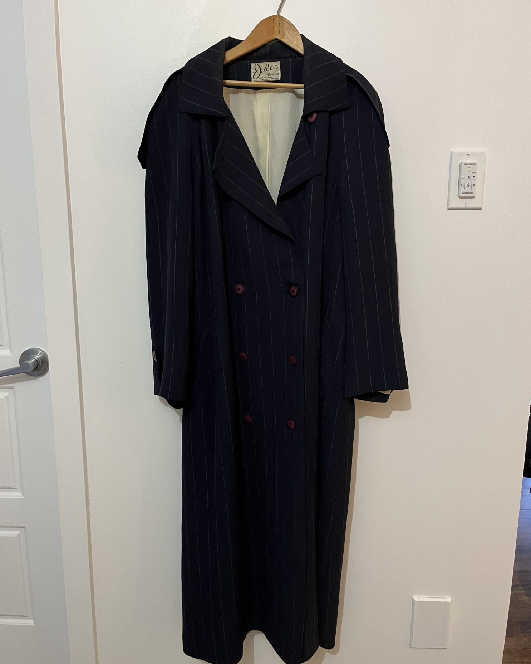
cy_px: 322
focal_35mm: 28
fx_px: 550
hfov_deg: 51.5
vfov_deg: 62.2
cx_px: 274
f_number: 1.6
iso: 400
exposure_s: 1/40
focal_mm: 5.1
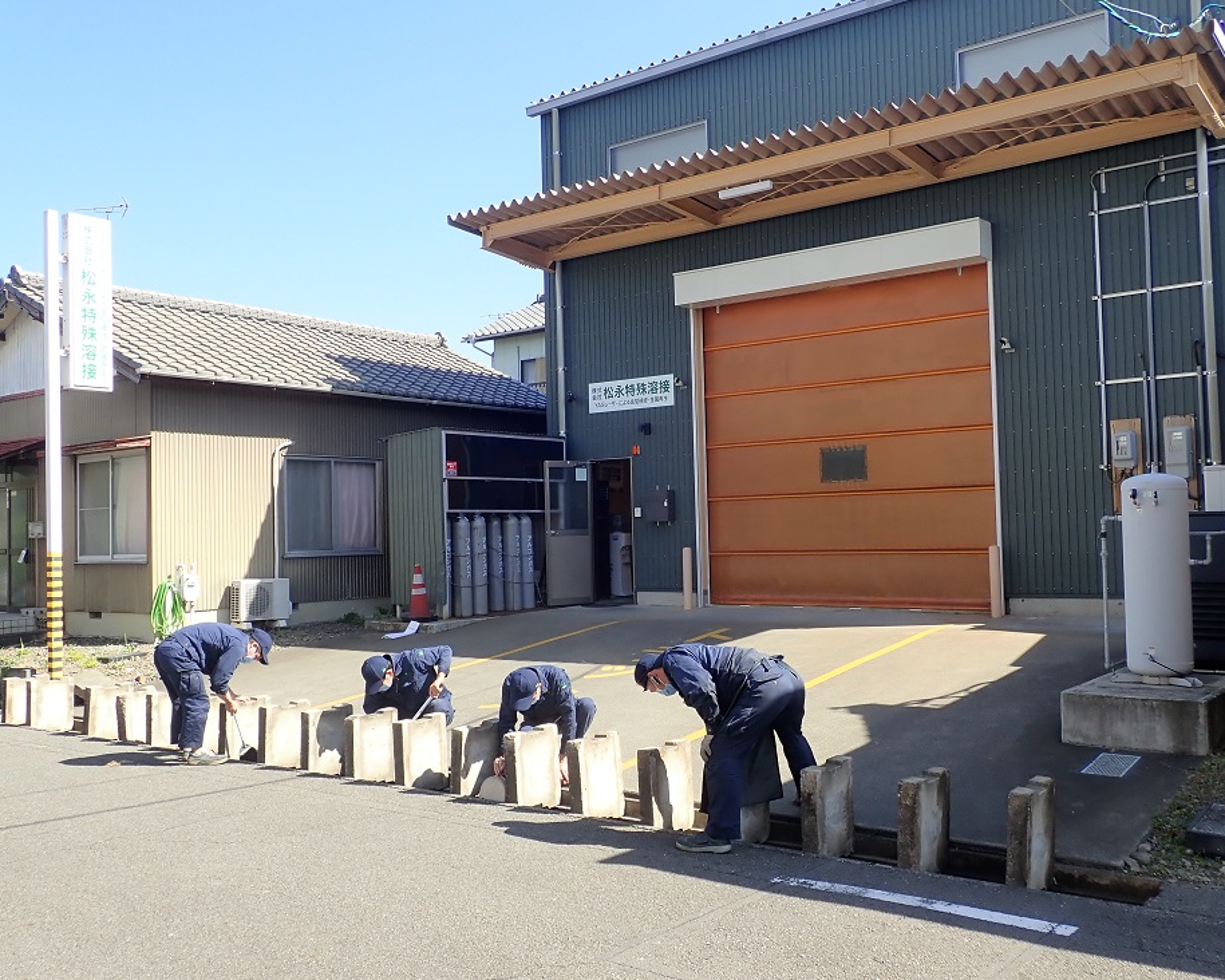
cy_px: 497
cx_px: 613
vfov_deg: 45.8
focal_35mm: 32
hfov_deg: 55.7
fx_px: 1160
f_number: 3.2
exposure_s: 1/400
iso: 100
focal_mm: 5.5
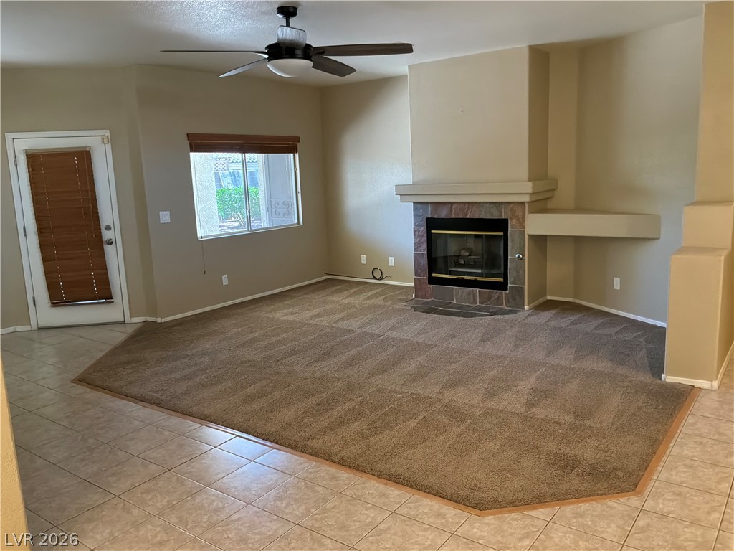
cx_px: 367
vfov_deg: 49.7
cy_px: 276
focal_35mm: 28
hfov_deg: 63.4
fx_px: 594
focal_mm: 3
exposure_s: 1/60
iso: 200
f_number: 1.8
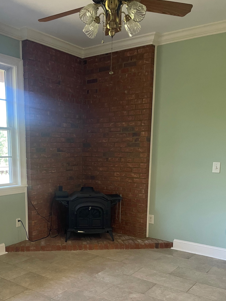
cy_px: 203
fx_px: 313
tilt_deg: -8.7
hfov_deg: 39.3
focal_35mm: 36
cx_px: 78
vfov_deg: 50.3
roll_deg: +0.0
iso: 200
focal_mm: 4.2
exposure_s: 1/60
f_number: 1.6
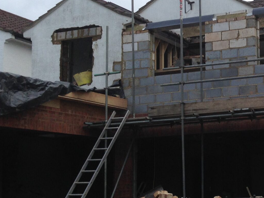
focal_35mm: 82
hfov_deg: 22.3
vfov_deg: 18.0
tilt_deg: +11.2
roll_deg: +0.4
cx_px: 301
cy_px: 91
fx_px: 626
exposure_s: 1/531
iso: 50
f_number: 2.4
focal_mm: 4.12
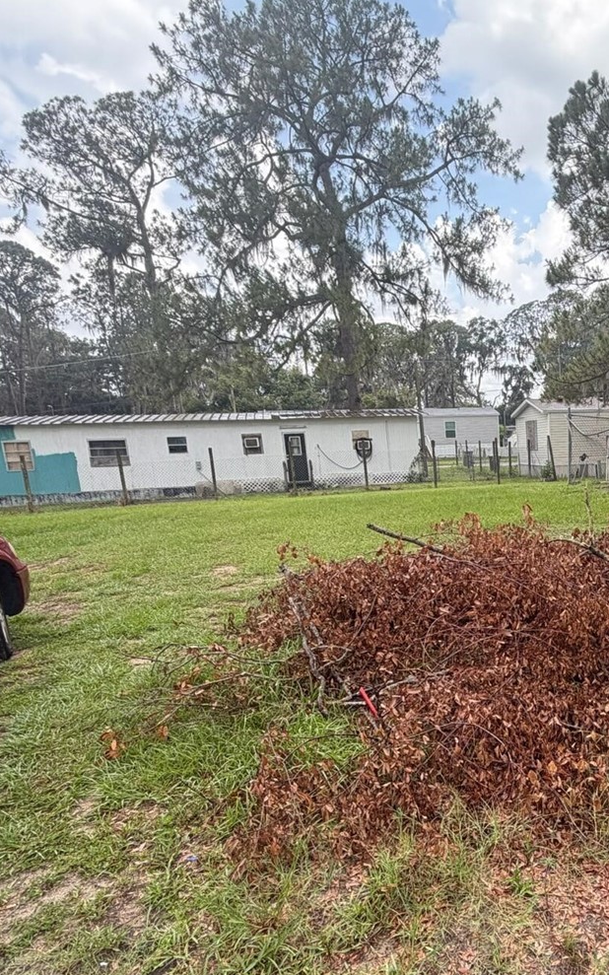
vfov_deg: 74.3
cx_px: 551
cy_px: 560
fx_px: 637
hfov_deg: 46.0
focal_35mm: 24
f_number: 2.2
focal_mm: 2.22
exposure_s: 1/374
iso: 50
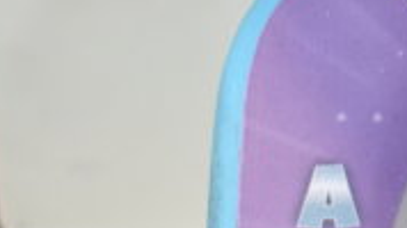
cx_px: 679
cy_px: 300
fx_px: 1392
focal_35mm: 129
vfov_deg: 9.2
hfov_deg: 14.9
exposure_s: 1/40
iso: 640
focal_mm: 24
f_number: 4
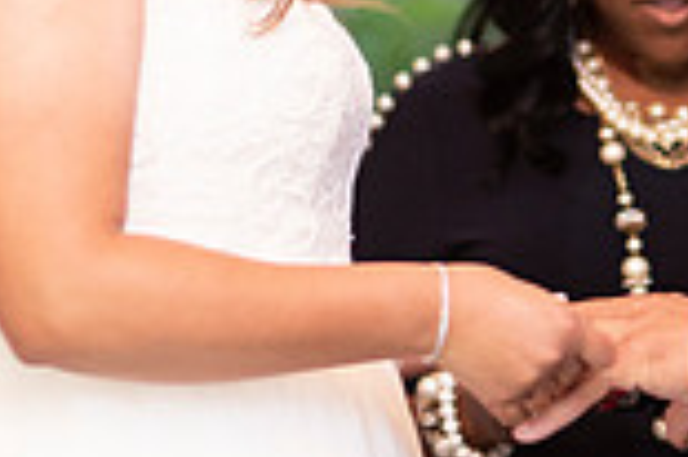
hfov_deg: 6.5
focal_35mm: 319
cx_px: 604
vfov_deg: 4.3
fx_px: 6090
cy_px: -73
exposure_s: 1/160
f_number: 2
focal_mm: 85
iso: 500
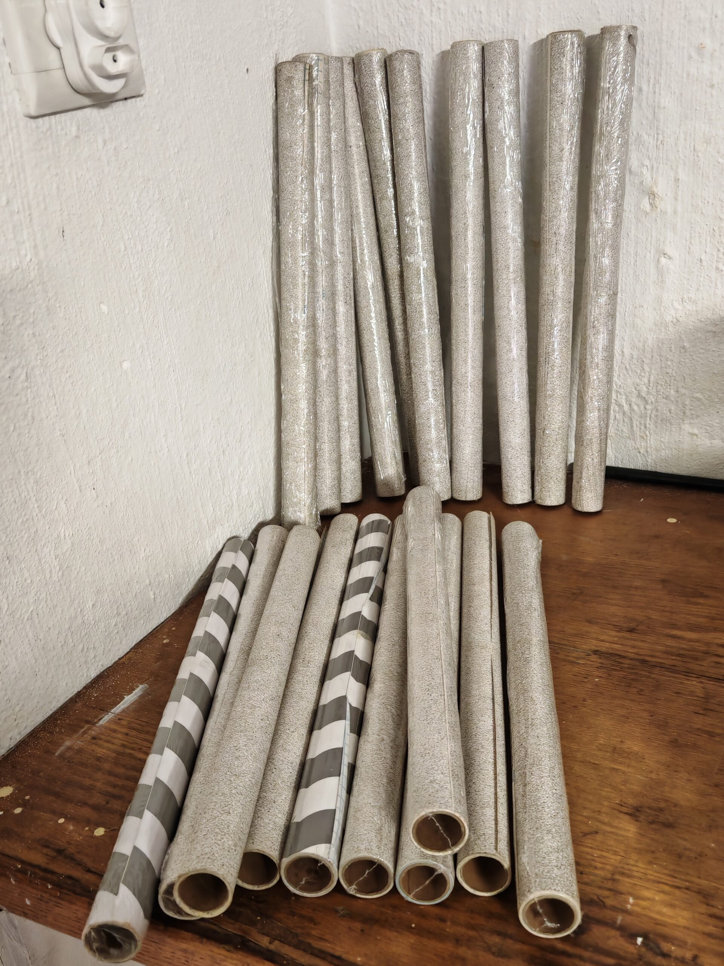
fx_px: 976
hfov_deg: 40.7
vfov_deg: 52.6
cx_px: 362
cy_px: 483
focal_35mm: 35
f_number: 1.9
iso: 1250
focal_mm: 6.67
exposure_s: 1/25
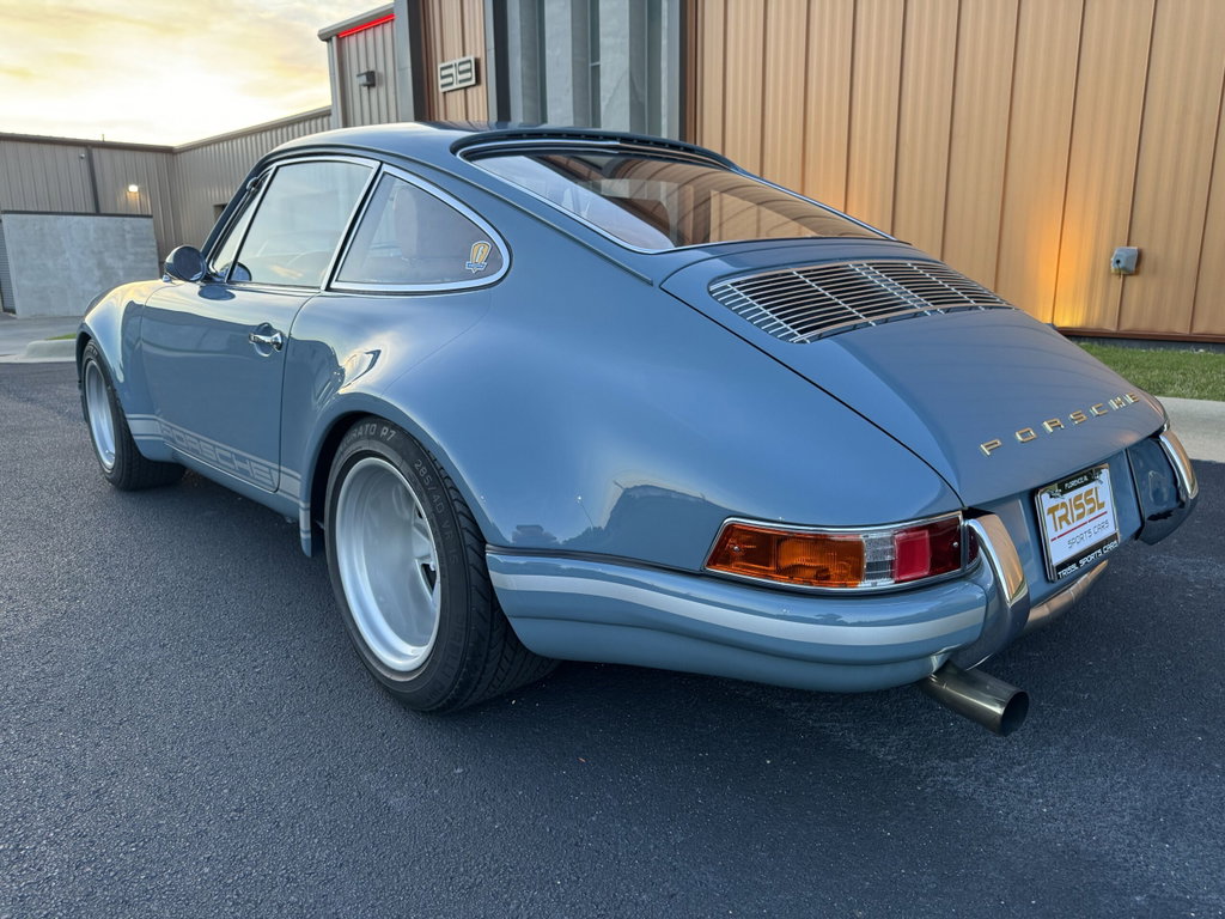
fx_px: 849
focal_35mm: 24
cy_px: 460
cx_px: 612
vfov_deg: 56.8
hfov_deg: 71.6
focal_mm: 6.76
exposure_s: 1/121
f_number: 1.78
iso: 125
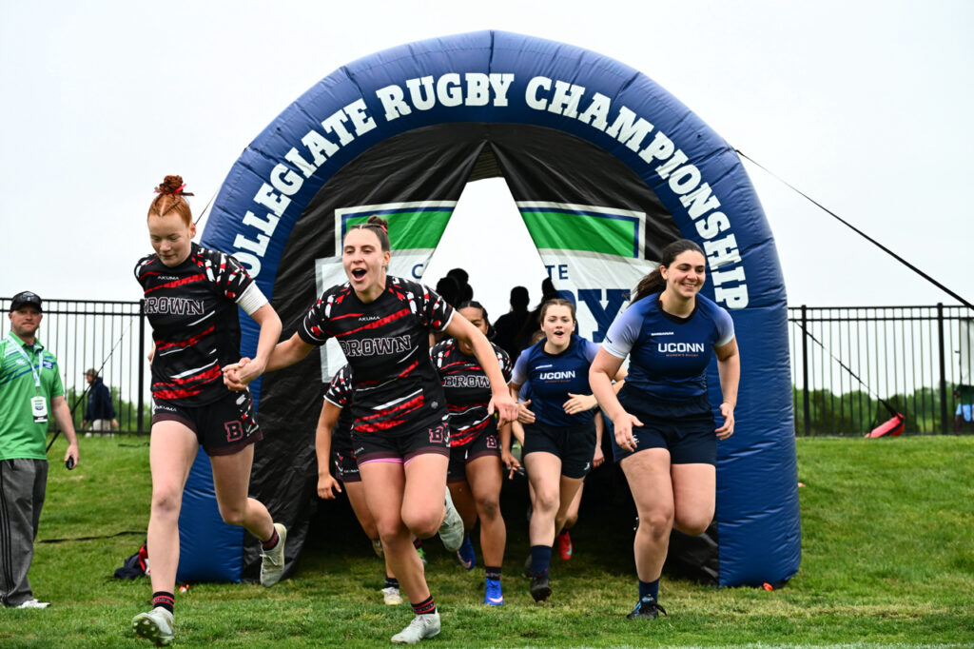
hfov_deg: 34.5
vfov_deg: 23.4
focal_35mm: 58
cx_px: 487
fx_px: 1569
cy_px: 324
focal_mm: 58
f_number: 4
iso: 1600
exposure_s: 1/1250
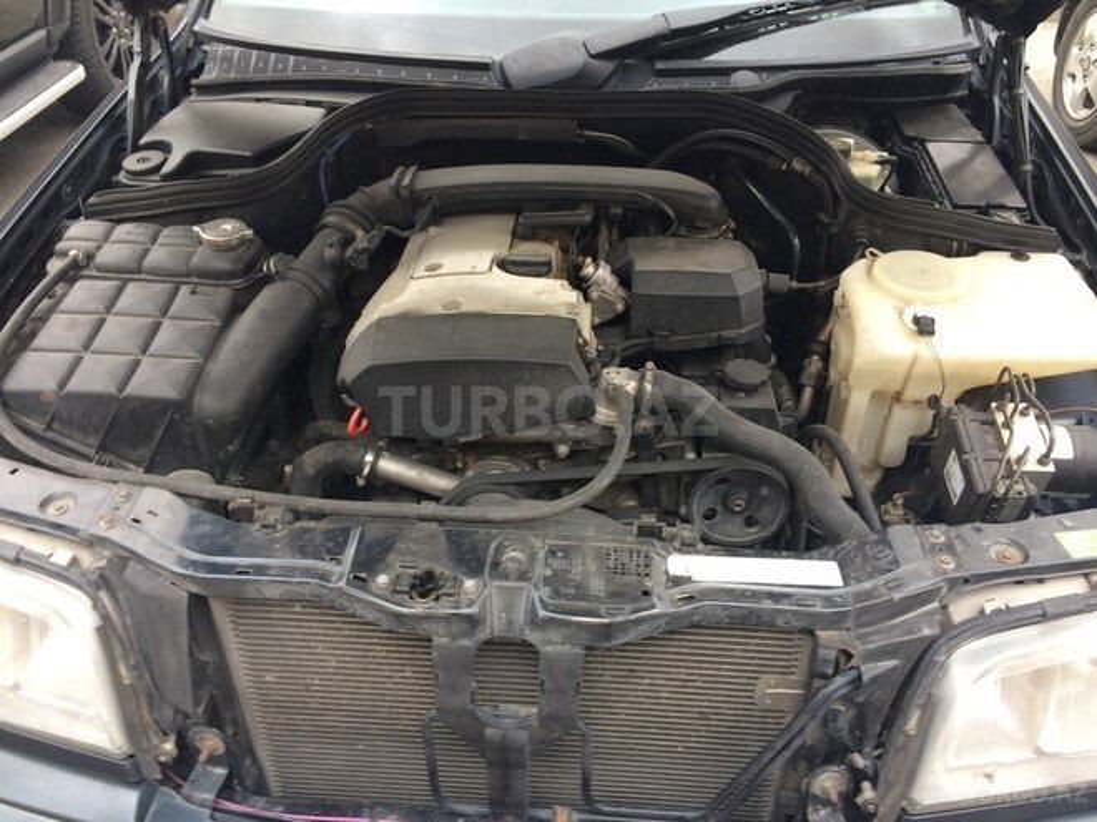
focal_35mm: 29
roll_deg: +0.1
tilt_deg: -37.3
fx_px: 919
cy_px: 411
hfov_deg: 61.7
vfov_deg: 48.2
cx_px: 548
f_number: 2.2
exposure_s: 1/50
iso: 40
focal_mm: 4.15
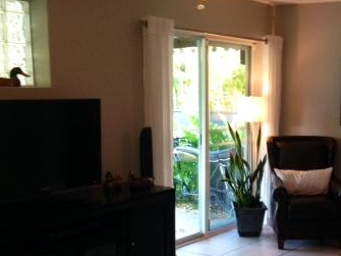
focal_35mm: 63
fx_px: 620
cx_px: 267
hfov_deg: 30.1
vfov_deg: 23.1
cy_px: 187
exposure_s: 1/20
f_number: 2.4
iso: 100
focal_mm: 4.12
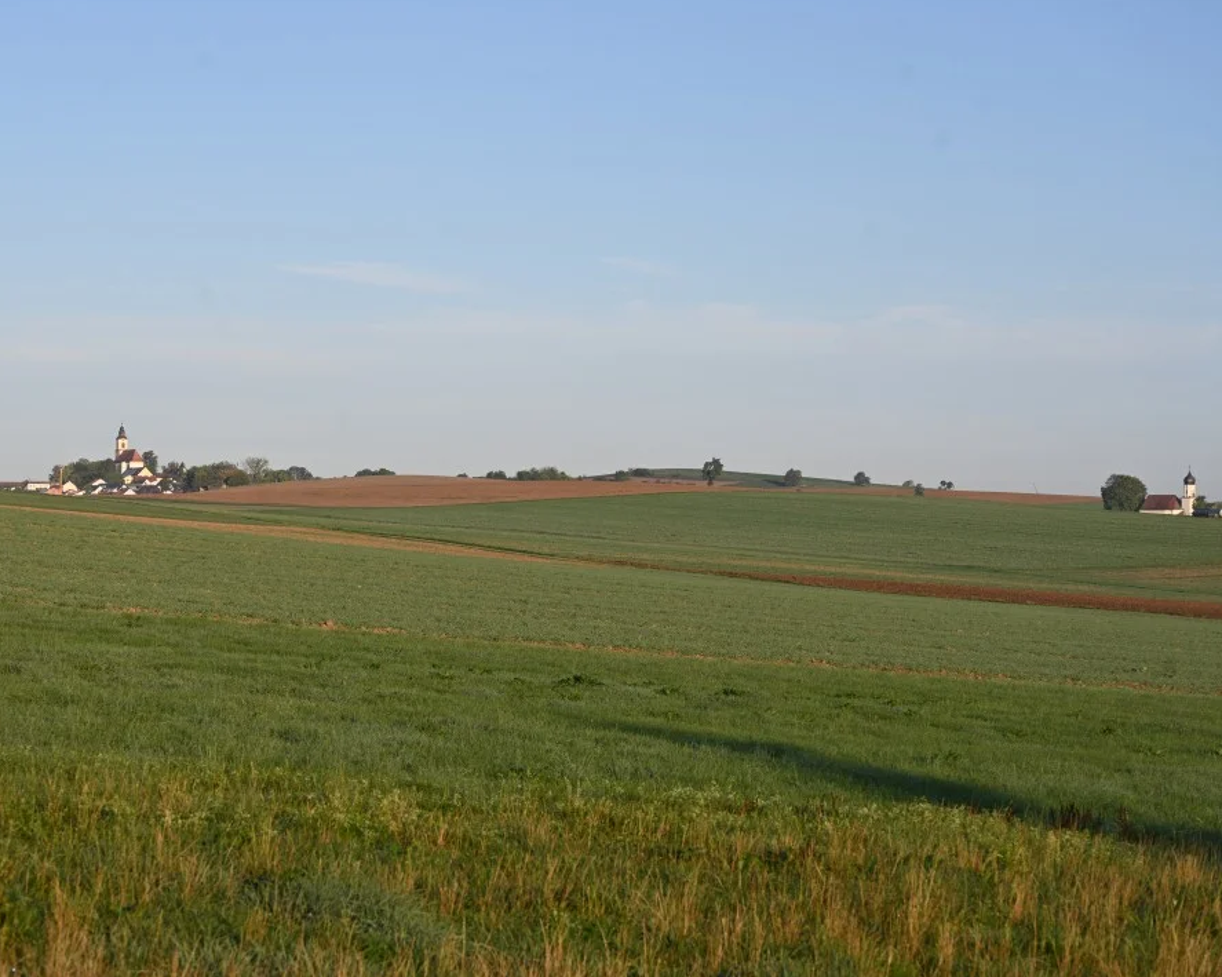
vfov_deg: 19.2
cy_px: 486
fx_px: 2892
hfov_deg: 23.9
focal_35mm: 80
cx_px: 566
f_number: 7.1
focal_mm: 70
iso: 100
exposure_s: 1/320
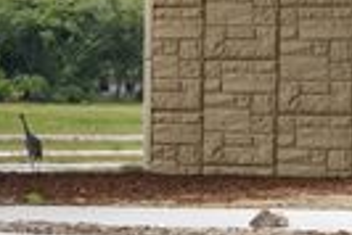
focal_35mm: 300
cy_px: 21
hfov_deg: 6.6
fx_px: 2937
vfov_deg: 4.6
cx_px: 775
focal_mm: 50
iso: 200
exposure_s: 1/100
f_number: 10
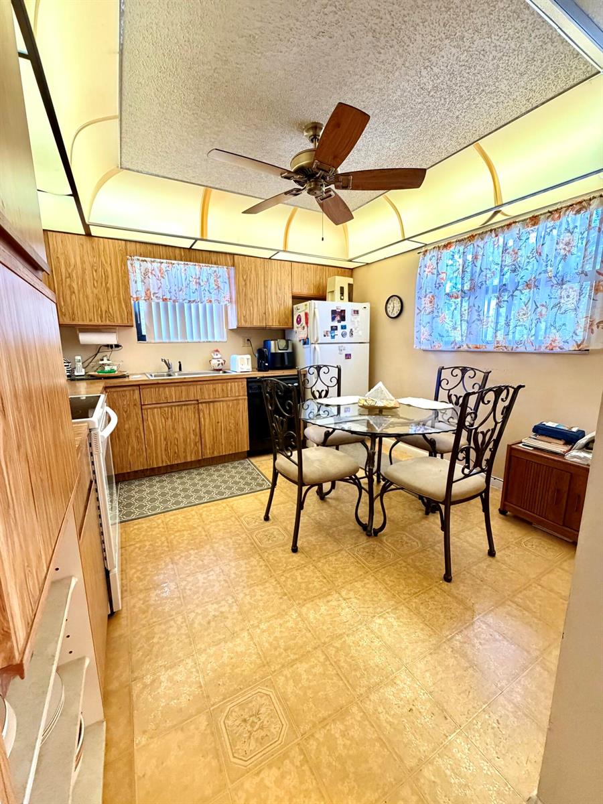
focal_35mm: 14
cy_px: 402
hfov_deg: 85.7
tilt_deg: -9.9
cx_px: 302
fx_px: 325
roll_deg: -0.1
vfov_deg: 102.1
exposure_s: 1/60
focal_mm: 2.22
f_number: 2.2
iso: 640
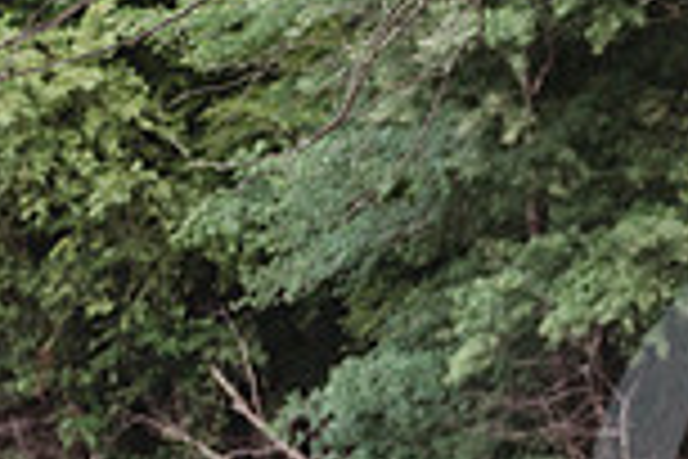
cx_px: 1253
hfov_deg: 7.1
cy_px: 593
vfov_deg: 4.9
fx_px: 5370
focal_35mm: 281
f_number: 2.8
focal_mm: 70
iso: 400
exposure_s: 1/160
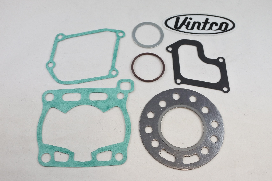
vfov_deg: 41.1
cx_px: 136
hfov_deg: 58.7
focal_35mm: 32
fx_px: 242
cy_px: 90
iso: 400
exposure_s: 1/200
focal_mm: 12.1
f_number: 3.8
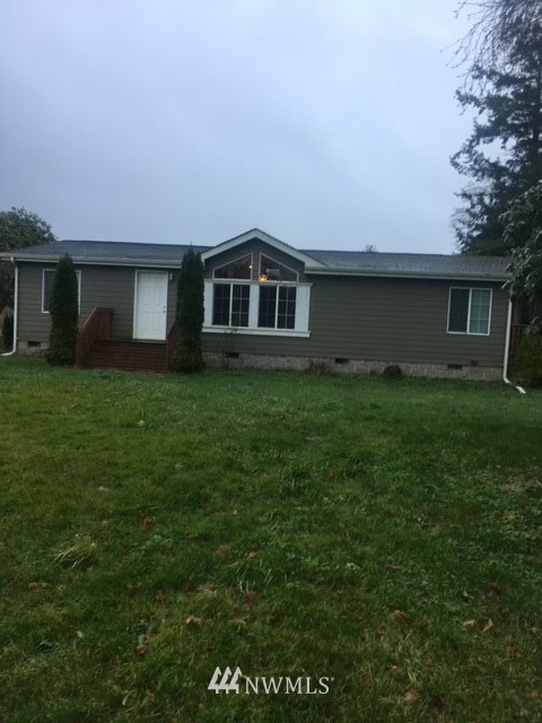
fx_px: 605
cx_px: 271
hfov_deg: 48.2
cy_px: 362
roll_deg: -1.9
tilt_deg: -3.9
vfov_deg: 61.7
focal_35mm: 29
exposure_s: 1/60
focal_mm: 4.15
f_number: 2.2
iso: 25
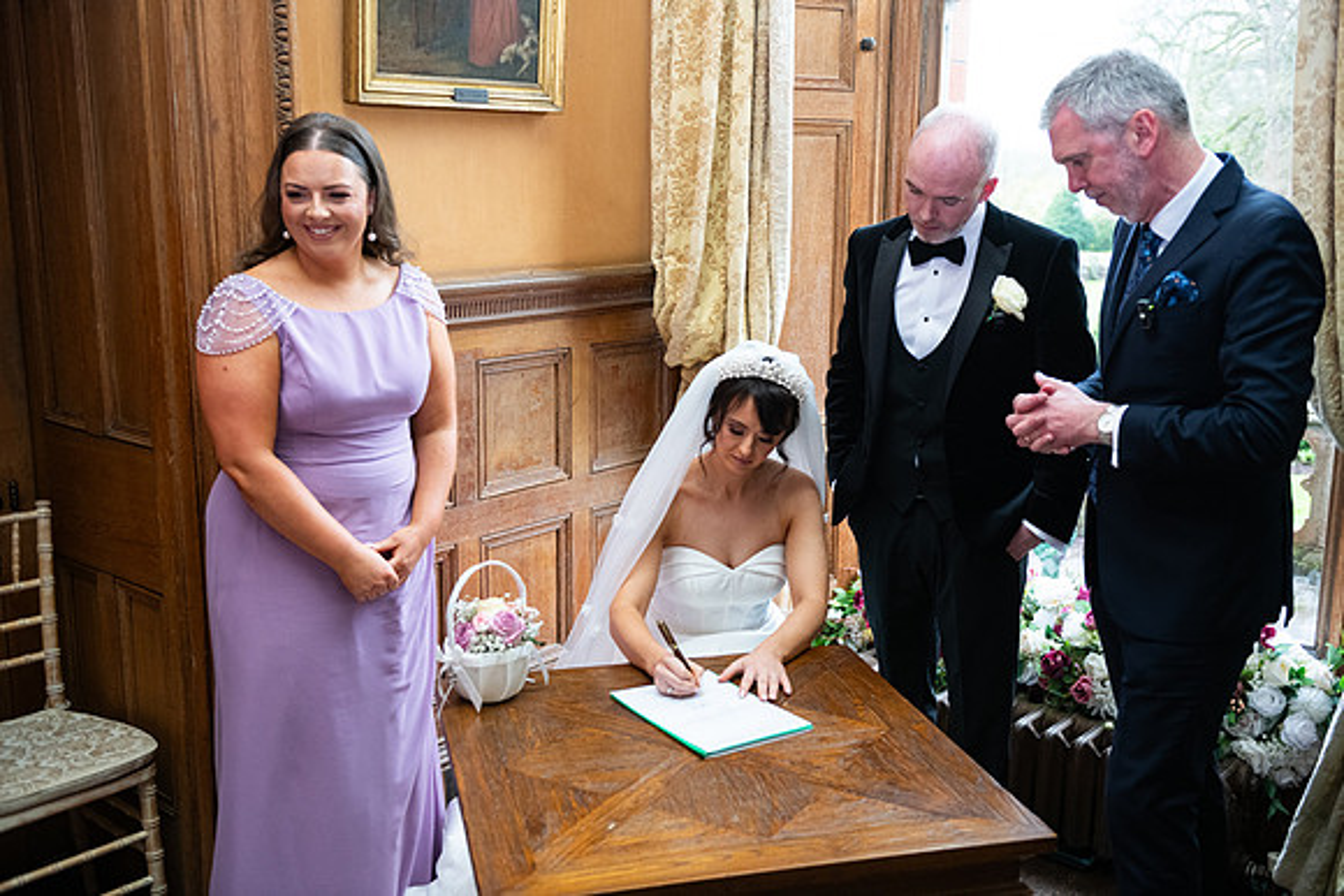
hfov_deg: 53.1
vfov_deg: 36.9
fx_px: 1344
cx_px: 672
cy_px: 448
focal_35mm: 36
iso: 1000
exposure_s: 1/160
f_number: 3.5
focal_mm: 36
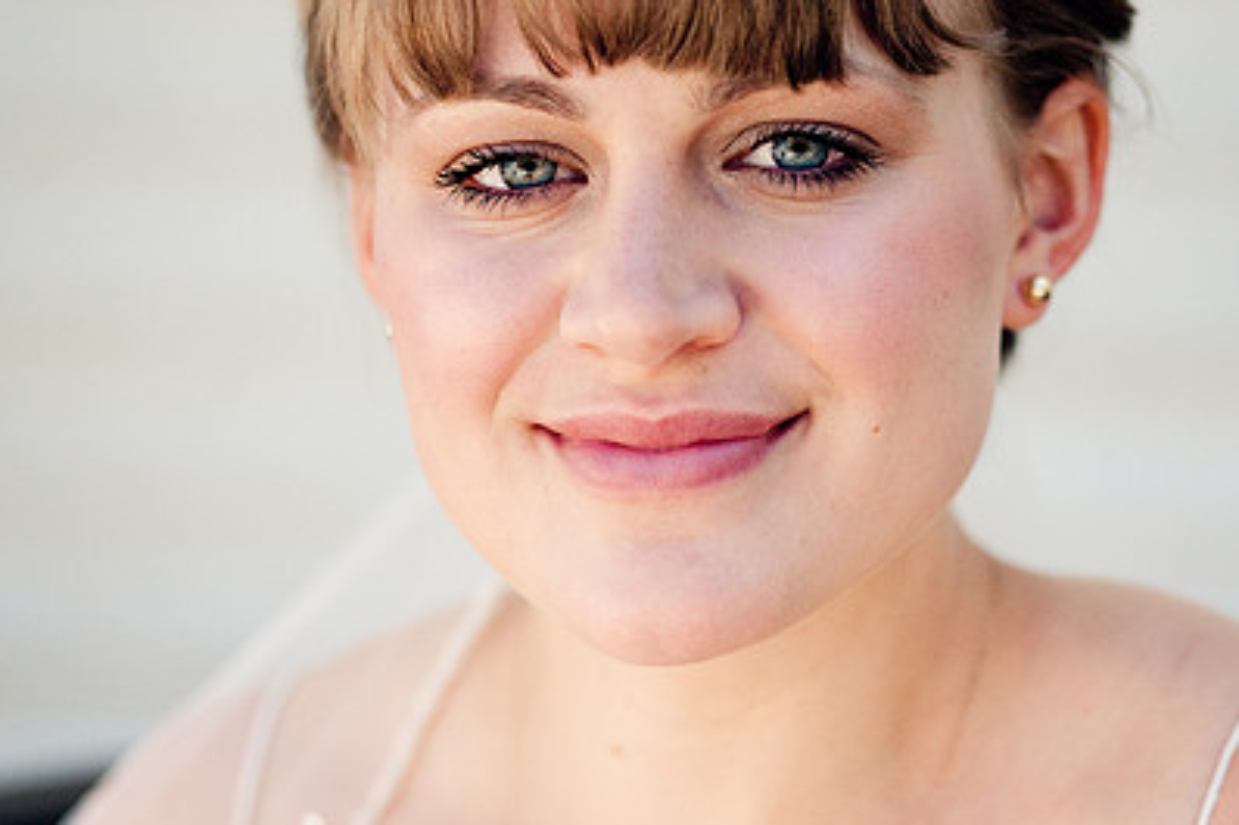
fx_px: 5263
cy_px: 314
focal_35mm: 153
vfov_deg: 9.0
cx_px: 716
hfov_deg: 13.4
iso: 200
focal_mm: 105
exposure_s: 1/5000
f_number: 2.8
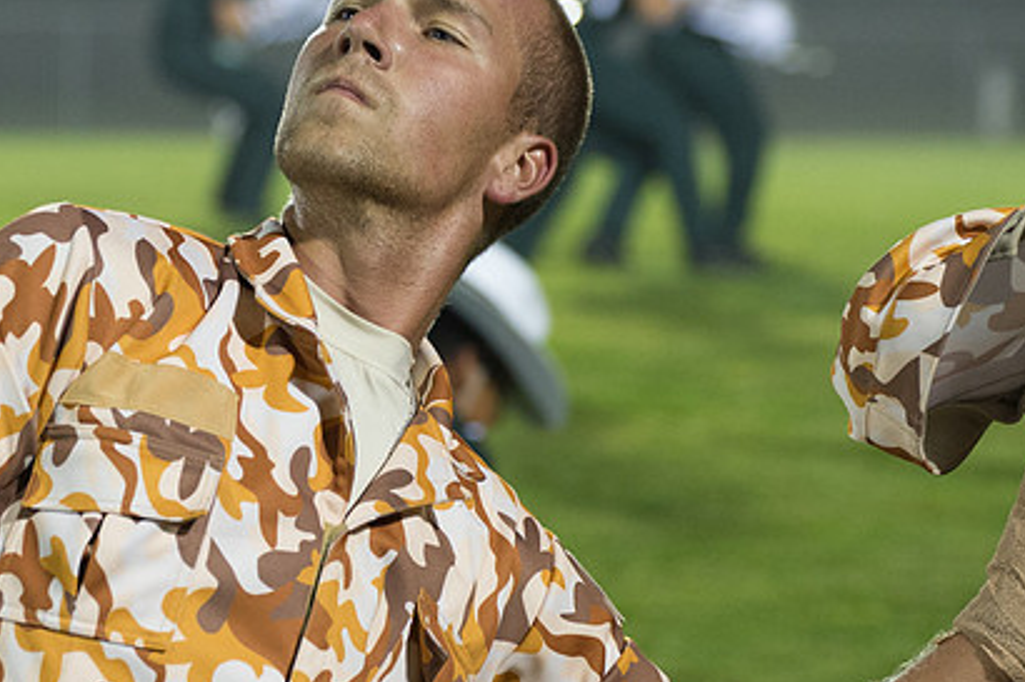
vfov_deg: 5.5
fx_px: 7058
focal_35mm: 248
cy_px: 248
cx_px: 330
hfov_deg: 8.3
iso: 2500
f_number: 4.5
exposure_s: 1/160
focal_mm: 110
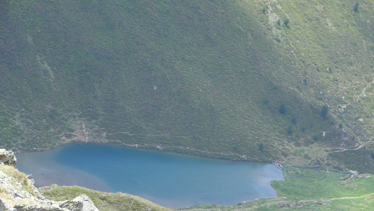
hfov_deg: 7.3
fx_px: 2925
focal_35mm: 295
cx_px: 187
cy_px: 134
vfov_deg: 4.1
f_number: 5.5
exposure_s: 1/200
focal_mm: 48.4
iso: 100
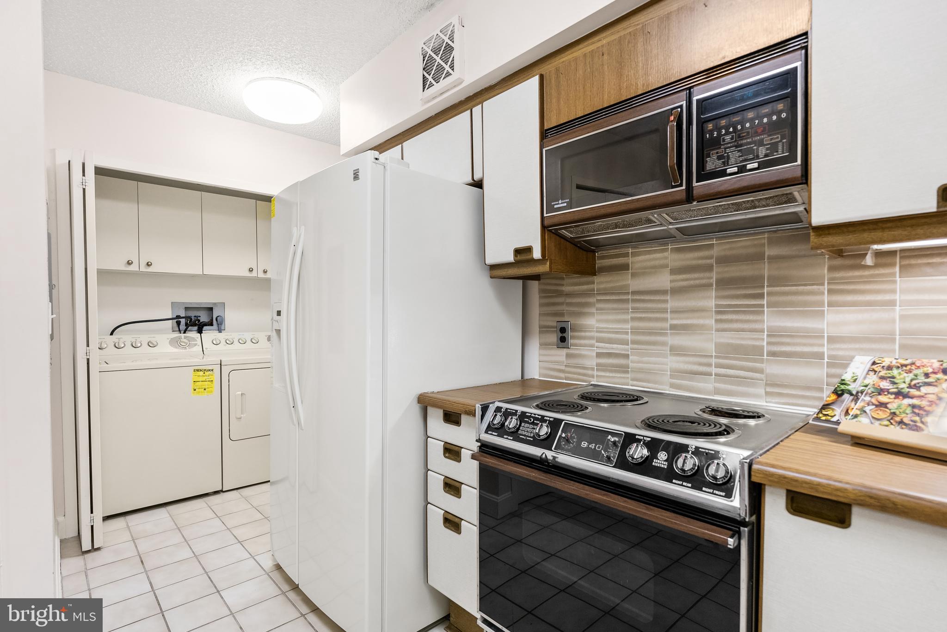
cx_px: 474
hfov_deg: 91.6
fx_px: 460
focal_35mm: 18
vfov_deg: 68.9
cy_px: 316
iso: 800
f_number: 4
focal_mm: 17.5
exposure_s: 1/20
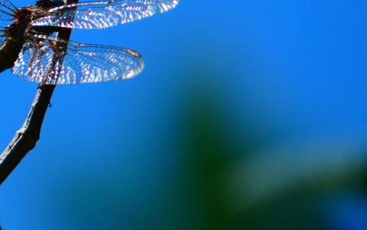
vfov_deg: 0.7
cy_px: 20
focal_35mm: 1979
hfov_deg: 1.1
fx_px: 19798
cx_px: 109
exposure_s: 1/640
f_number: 5.8
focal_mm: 209.4
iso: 80
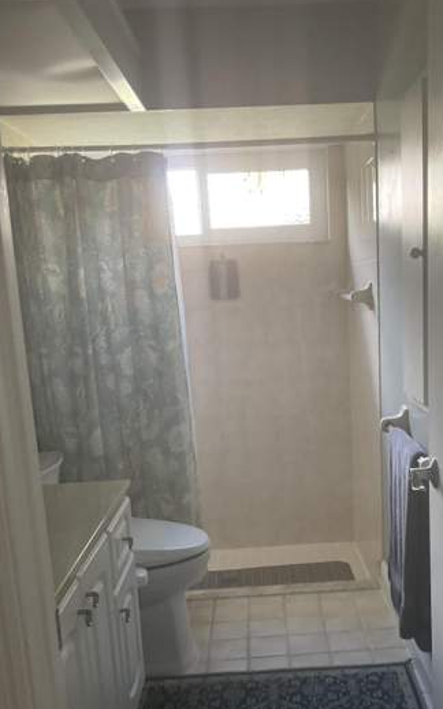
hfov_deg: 33.3
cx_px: 295
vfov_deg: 51.1
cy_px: 431
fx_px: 734
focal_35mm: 38
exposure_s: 1/60
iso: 125
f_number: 1.8
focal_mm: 3
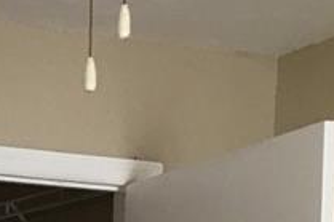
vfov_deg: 7.1
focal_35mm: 173
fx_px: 1604
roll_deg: -0.3
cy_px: 672
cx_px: -107
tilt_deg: -6.0
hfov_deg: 11.6
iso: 80
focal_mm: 4.15
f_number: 2.2
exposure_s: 1/30
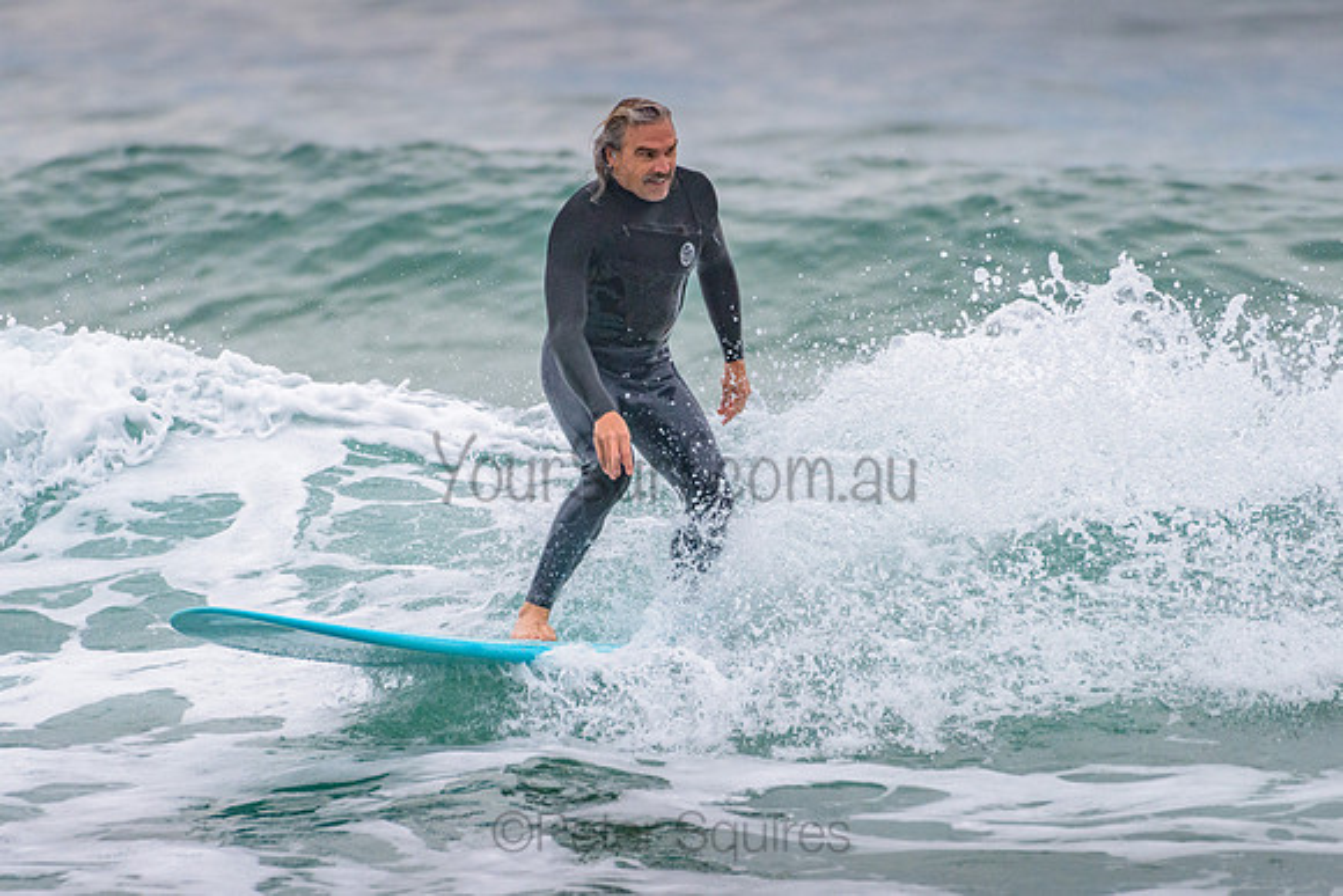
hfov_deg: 3.4
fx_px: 22861
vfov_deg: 2.2
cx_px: 607
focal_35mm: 613
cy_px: 491
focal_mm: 500
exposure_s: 1/1250
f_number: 5.6
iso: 900
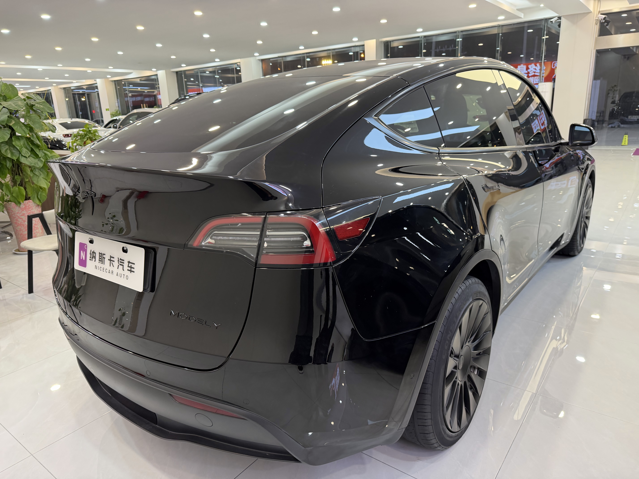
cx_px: 320
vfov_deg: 56.8
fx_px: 443
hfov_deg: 71.6
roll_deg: +3.5
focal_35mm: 24
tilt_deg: -17.5
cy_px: 240
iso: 160
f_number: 1.78
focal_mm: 6.76
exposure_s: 1/50
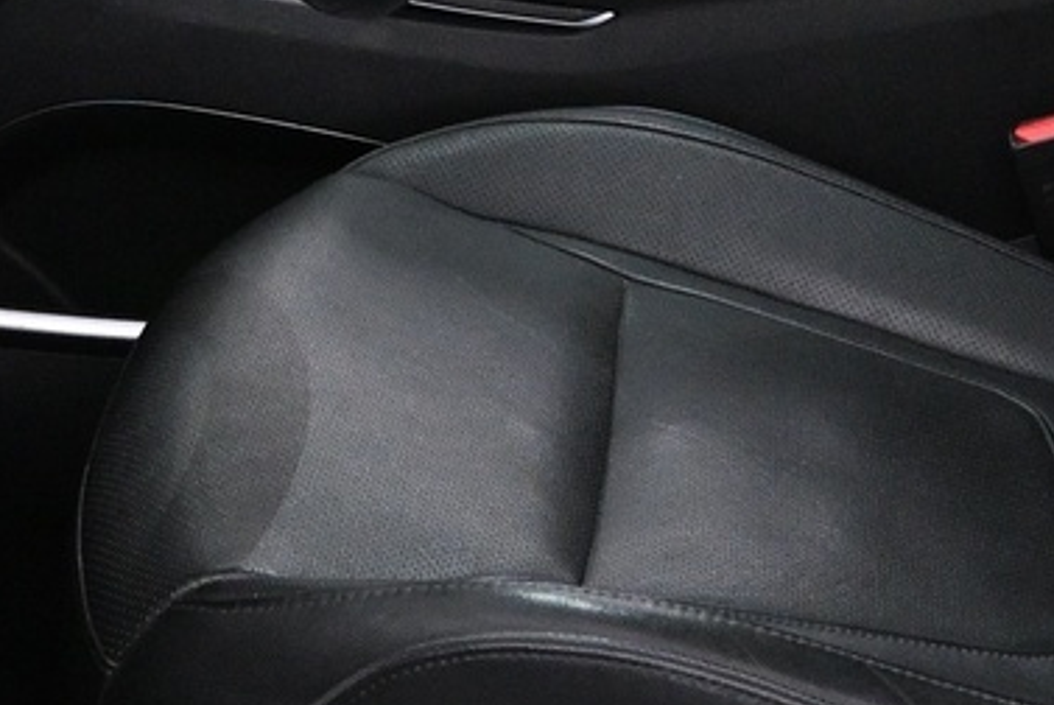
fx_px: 3018
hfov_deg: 19.8
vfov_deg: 12.9
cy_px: -210
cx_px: 623
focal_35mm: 103
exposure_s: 1/80
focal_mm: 16
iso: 3200
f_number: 3.5
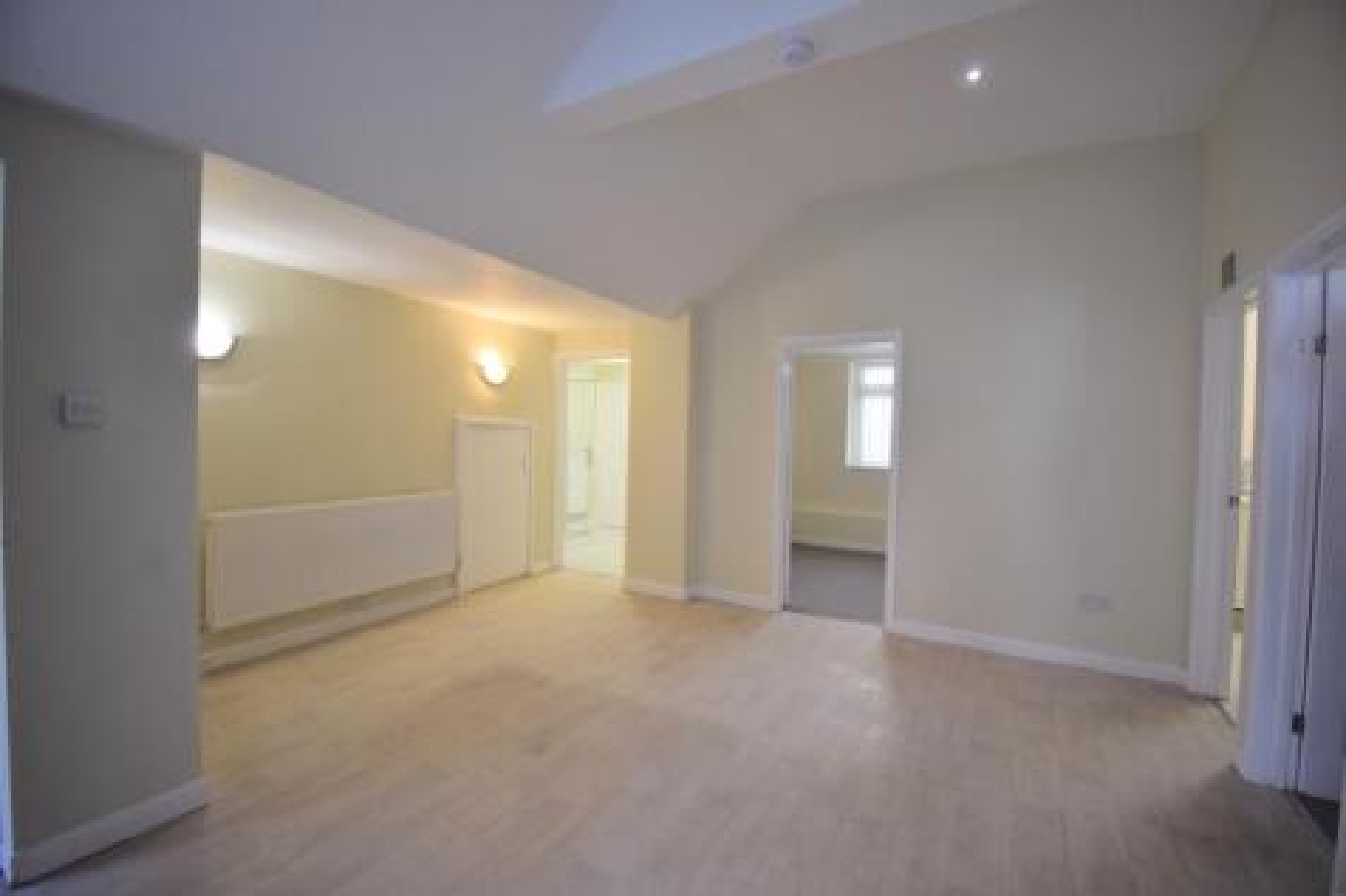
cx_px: 673
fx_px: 561
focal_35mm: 15
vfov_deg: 77.3
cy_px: 448
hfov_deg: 100.4
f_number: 4.5
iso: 400
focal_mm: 10
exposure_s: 1/50
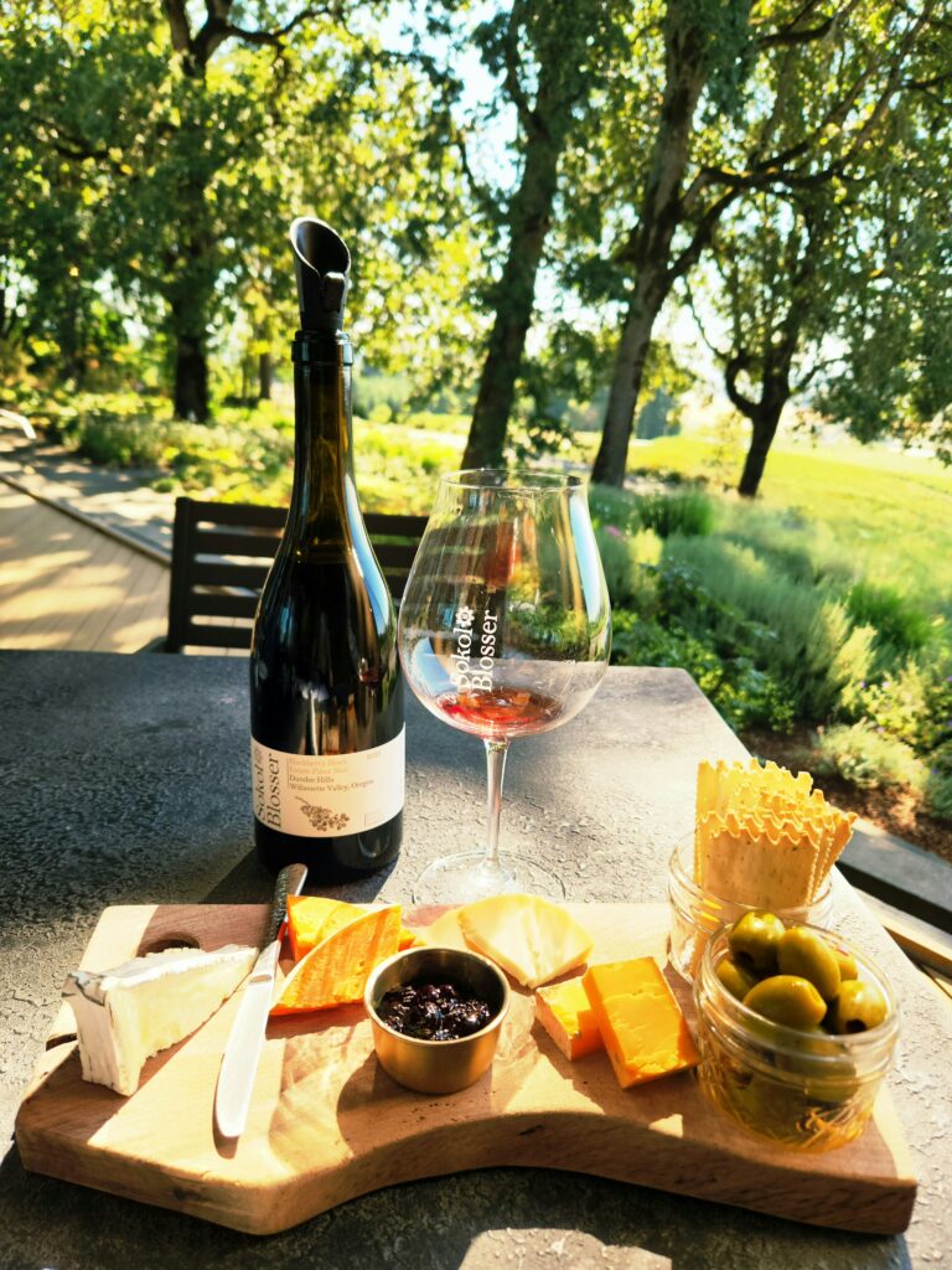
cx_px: 476
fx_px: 843
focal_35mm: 23
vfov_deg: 73.9
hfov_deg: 58.9
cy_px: 635
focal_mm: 5.4
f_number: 1.8
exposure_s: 1/213
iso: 20
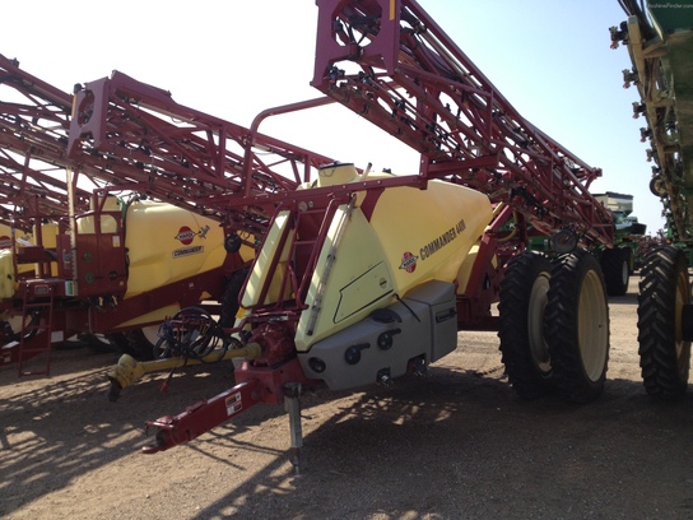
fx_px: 701
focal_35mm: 35
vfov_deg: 40.7
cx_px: 346
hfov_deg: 52.6
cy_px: 260
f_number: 2.4
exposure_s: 1/1062
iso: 50
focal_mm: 4.28
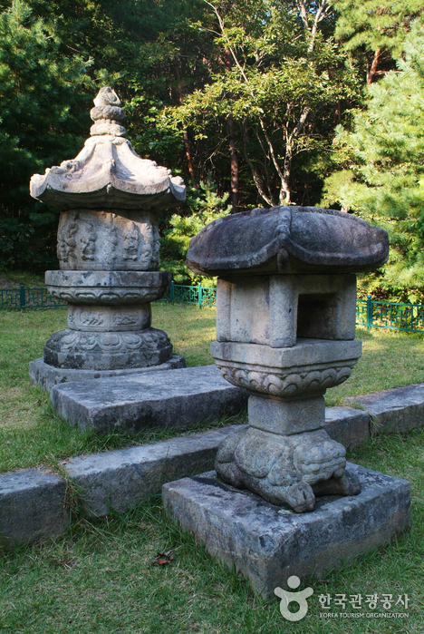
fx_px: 528
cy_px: 317
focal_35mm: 30
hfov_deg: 43.7
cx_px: 212
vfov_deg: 61.9
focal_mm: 20
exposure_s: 1/60
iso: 400
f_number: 9.5
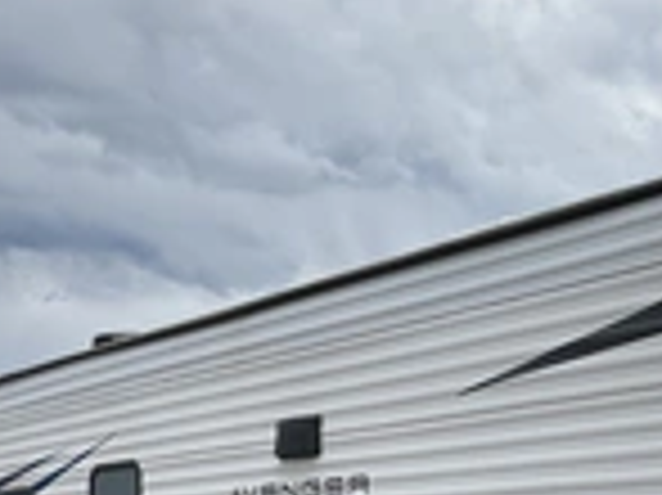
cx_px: 685
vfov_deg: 17.8
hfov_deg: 23.5
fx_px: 1510
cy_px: 580
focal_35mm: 79
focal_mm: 3
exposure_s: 1/997
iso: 25
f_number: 1.8
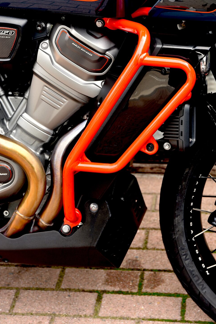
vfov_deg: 18.3
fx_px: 989
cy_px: 39
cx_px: 129
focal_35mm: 110
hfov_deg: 12.5
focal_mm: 62
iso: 100
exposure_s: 1/80
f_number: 4.5
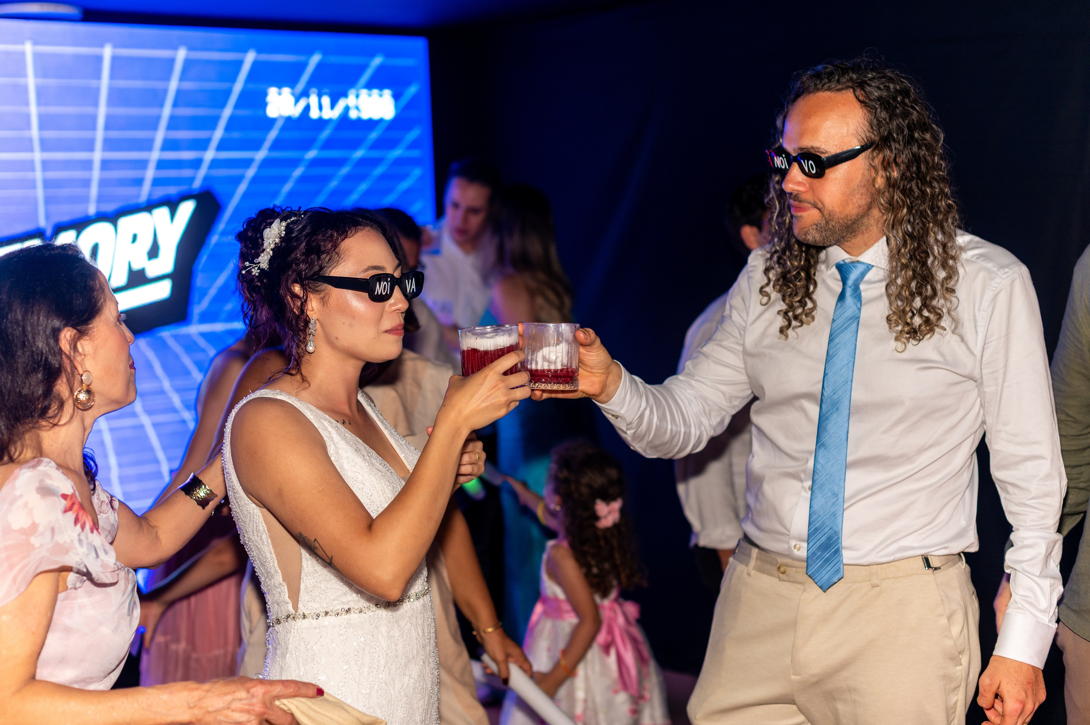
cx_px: 545
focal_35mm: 50
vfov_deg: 27.0
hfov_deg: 39.6
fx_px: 1513
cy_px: 362
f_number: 2.2
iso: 500
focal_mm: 50
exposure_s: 1/200
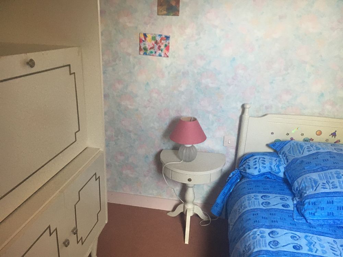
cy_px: 128
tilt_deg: -19.0
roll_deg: +0.3
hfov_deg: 61.7
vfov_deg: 48.2
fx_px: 287
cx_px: 172
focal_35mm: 29
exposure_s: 1/17
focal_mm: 4.15
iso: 200
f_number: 2.2
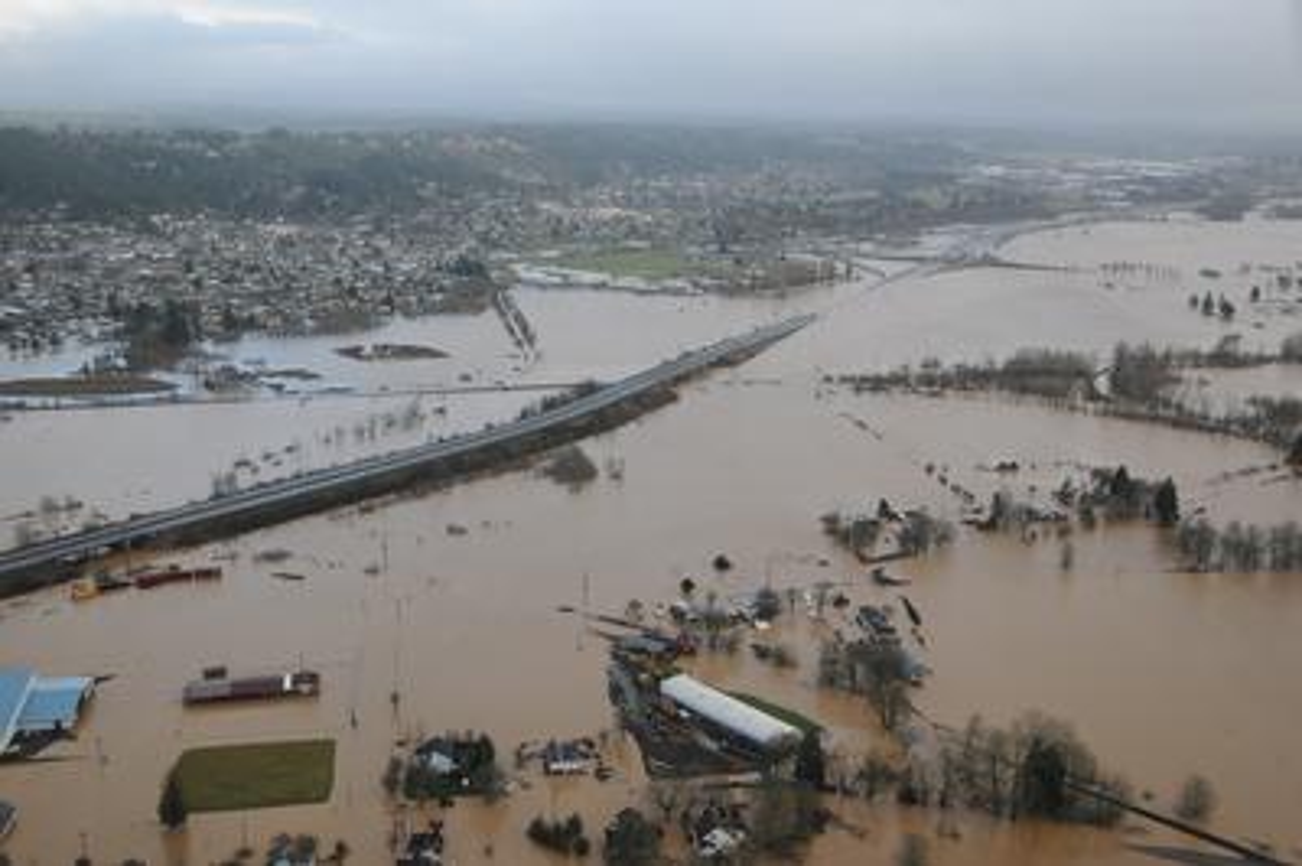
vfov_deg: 36.8
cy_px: 433
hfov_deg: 53.2
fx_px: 1301
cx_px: 651
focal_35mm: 36
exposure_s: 1/800
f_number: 3.8
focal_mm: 24
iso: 320
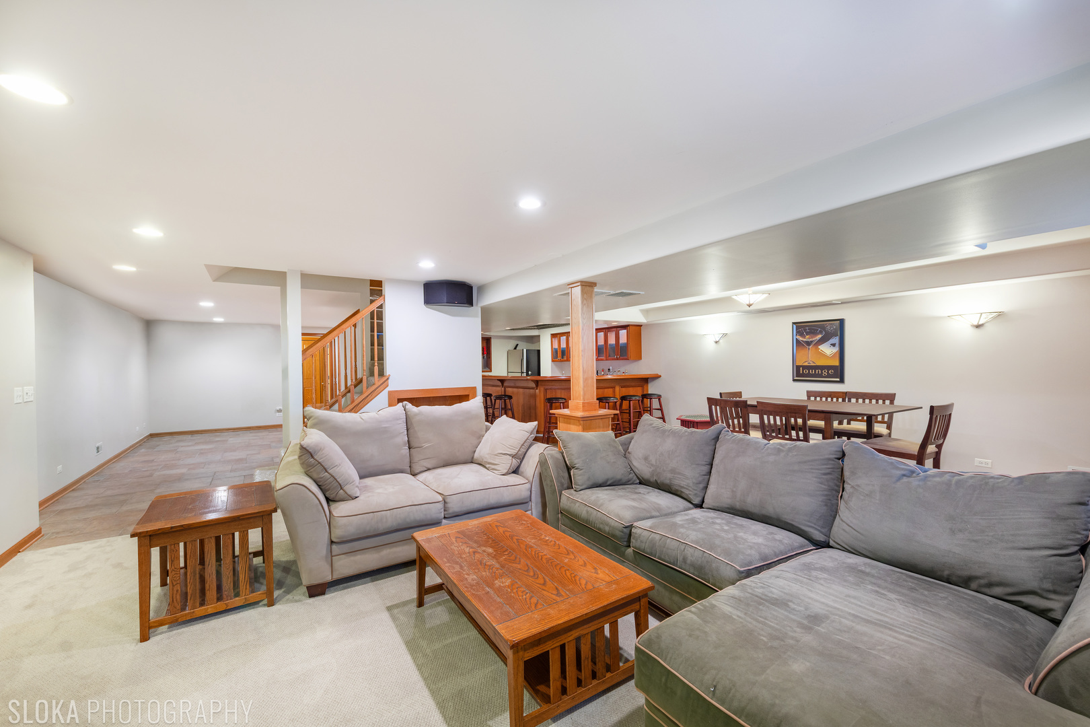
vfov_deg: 81.2
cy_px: 364
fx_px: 424
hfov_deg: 104.3
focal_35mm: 14
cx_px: 545
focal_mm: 14
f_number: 8
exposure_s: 1/1.67
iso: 80
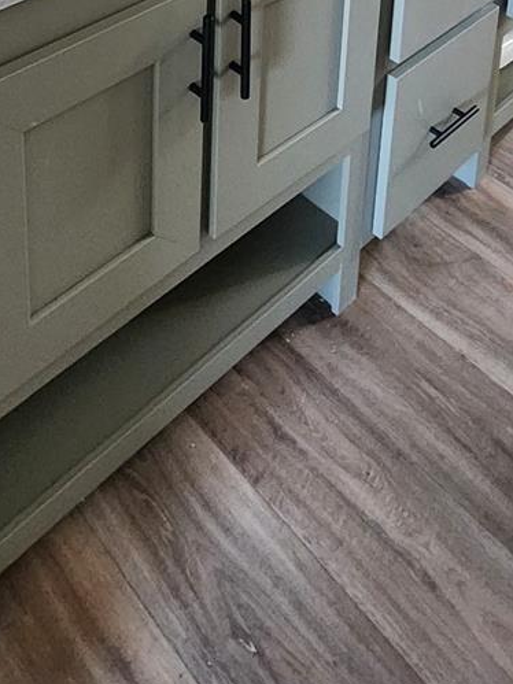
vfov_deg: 32.1
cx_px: 273
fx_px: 791
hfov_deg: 35.9
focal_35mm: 40
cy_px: -252
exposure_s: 1/24
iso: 800
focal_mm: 2.2
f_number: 2.2
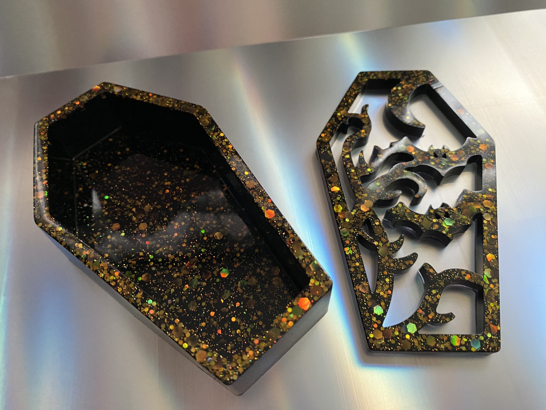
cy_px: 205
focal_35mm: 25
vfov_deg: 54.9
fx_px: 394
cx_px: 273
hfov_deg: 69.4
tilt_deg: -61.0
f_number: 1.8
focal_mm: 4.25
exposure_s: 1/41
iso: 500
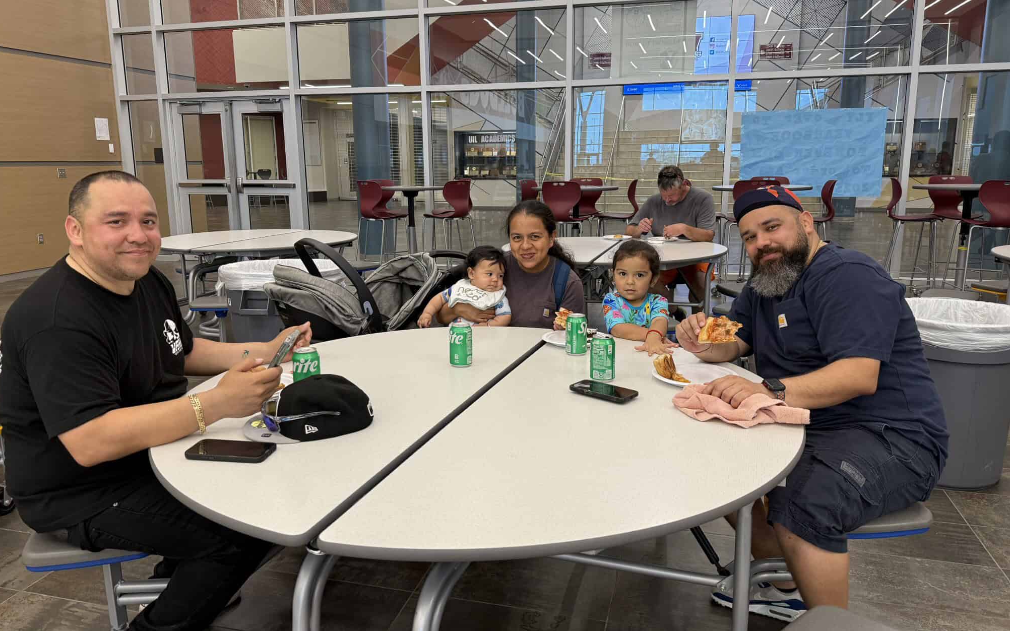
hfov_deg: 70.4
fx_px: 716
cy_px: 305
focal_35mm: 26
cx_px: 503
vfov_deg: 47.6
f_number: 1.8
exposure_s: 1/100
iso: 200
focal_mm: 6.8
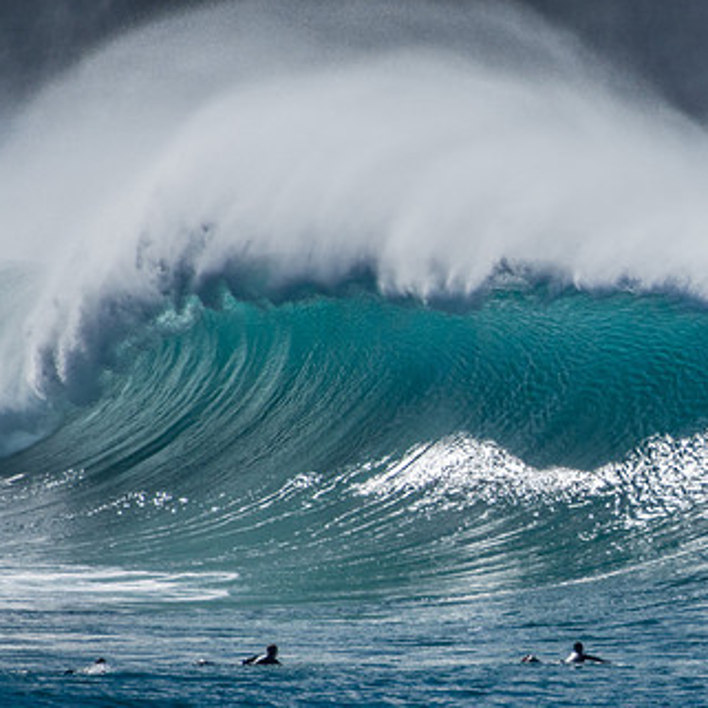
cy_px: 492
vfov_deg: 1.5
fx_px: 27444
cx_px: 725
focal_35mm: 1186
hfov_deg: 1.5
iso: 400
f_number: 5.6
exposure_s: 1/2000
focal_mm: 440
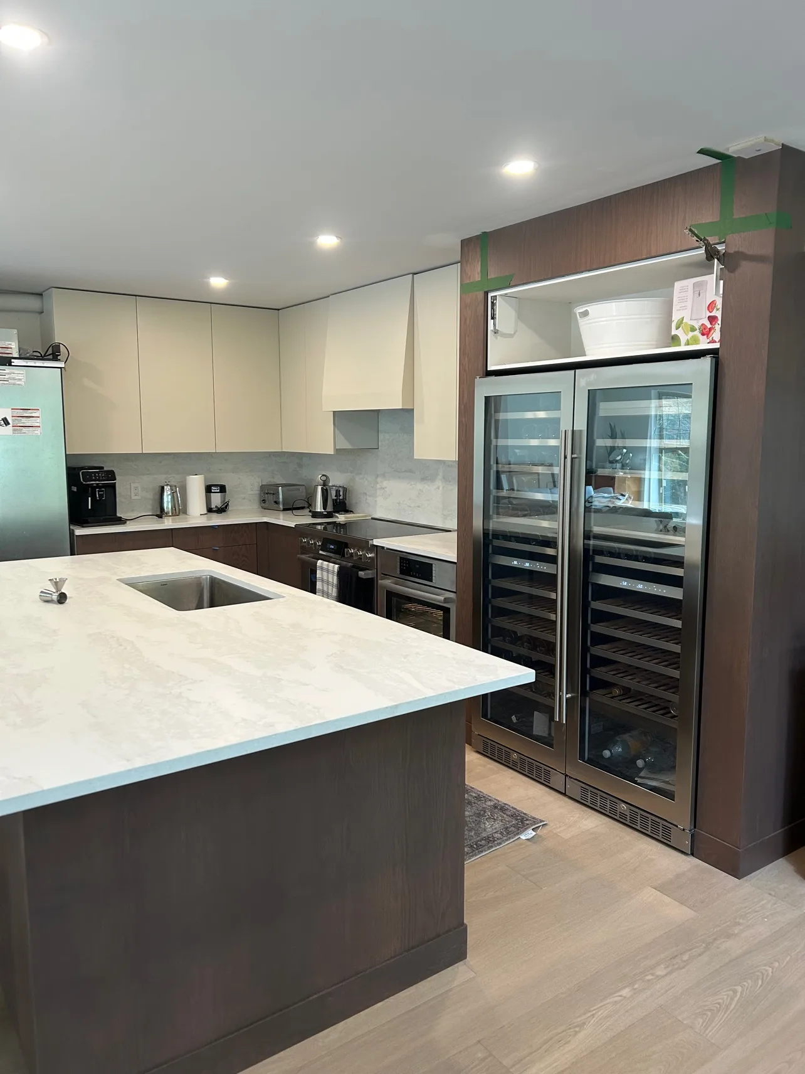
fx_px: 806
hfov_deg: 53.1
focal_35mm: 26
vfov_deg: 67.3
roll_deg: +0.2
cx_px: 402
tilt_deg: -7.2
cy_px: 537
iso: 125
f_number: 1.5
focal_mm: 5.7
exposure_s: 1/60
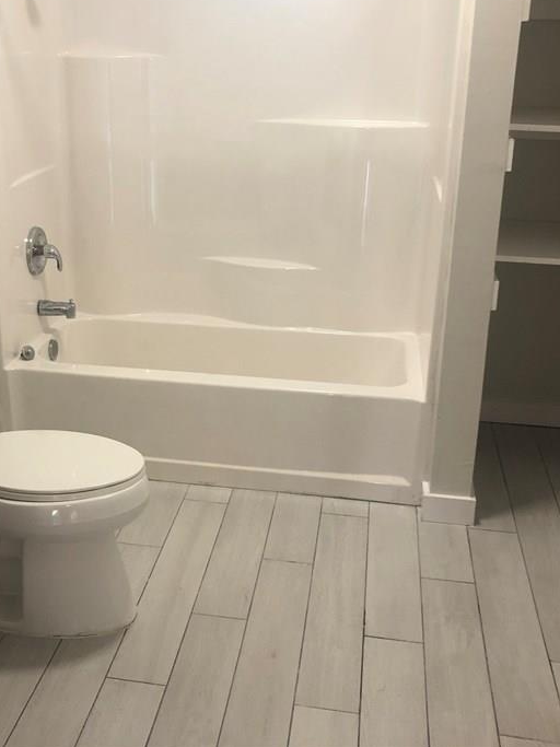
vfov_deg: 44.7
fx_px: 906
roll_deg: +0.0
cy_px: 334
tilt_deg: -18.3
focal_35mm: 42
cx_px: 185
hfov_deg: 34.0
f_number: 1.8
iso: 40
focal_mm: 4
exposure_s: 1/15
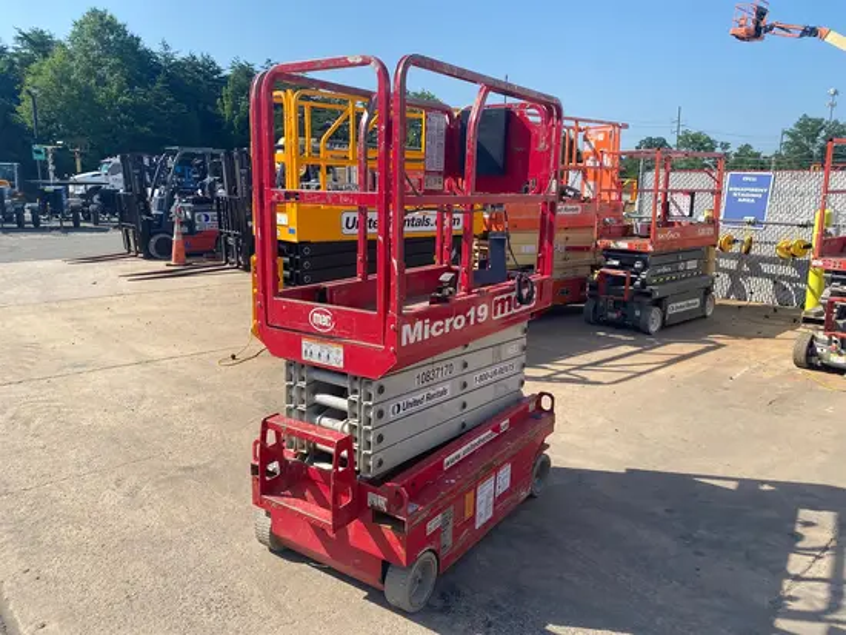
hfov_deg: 67.3
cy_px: 318
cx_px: 423
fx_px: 636
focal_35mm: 26
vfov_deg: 53.1
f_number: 1.8
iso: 32
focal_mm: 4.25
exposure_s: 1/1996
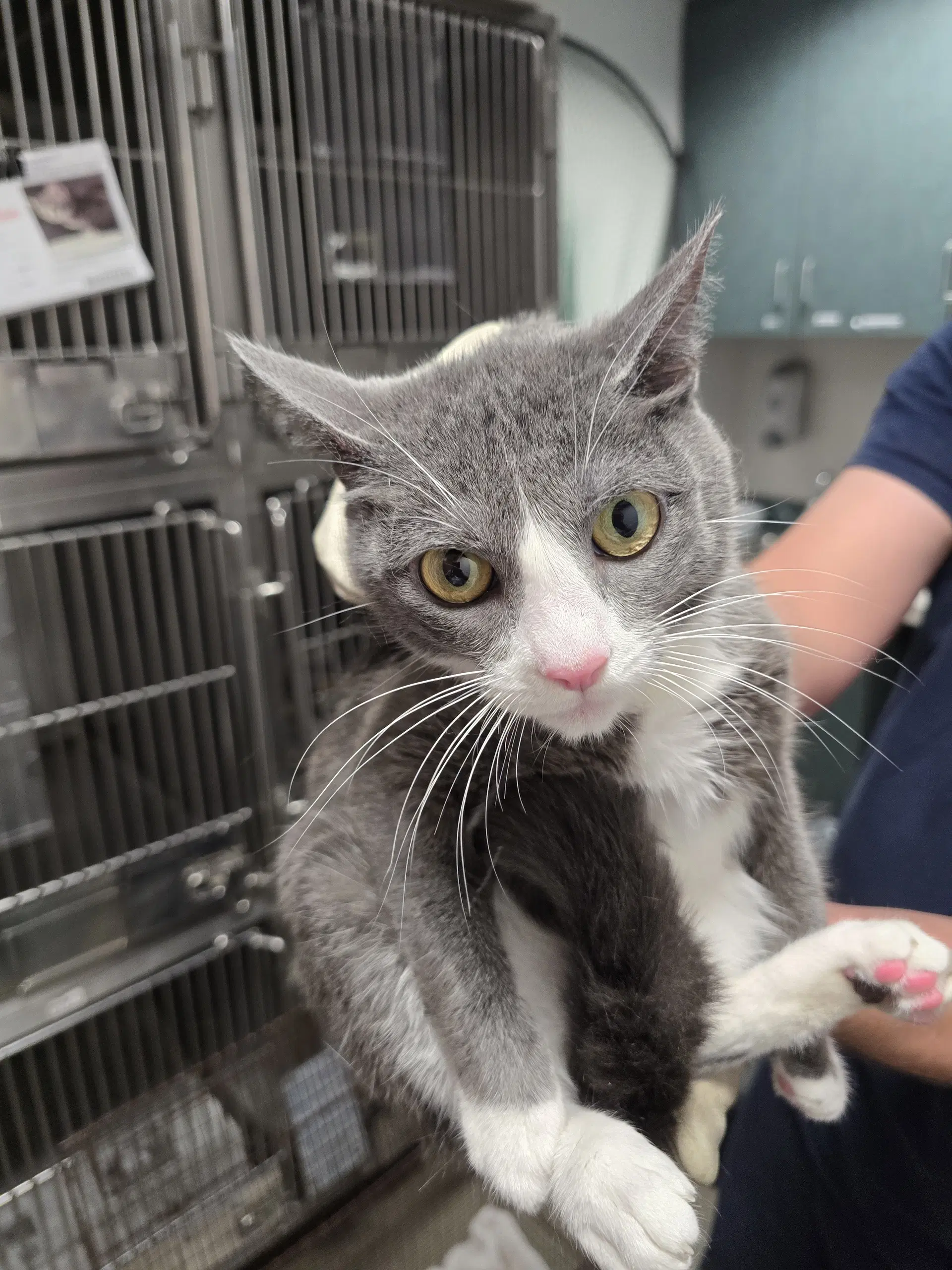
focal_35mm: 23
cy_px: 635
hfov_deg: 58.9
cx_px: 476
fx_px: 843
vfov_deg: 73.9
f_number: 1.7
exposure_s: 1/120
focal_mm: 6.3
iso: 400
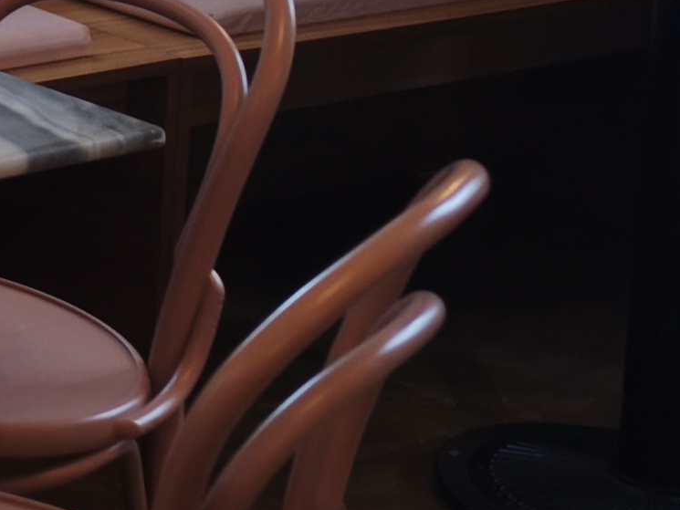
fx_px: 2476
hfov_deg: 12.3
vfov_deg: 10.8
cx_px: -973
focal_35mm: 126
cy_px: -507
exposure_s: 1/50
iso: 500
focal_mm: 6.14
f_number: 1.65
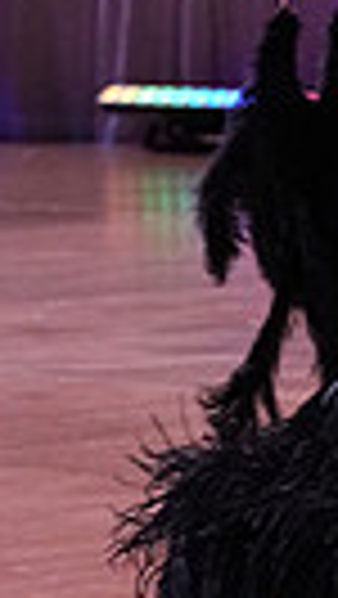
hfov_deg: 3.2
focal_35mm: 374
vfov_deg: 5.7
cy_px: -310
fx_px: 5948
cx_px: 606
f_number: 5.6
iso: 4000
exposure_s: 1/200
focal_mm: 82
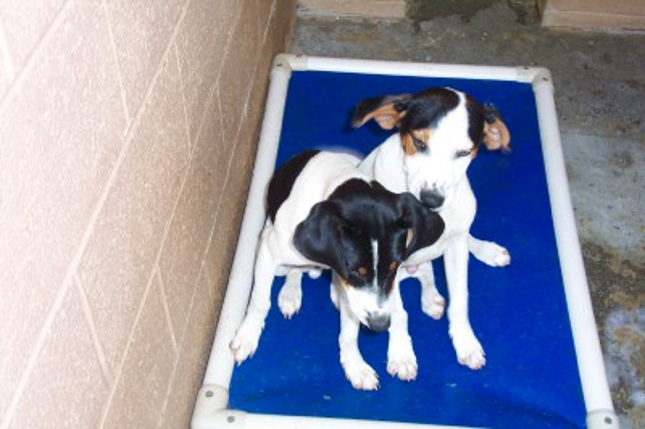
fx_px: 841
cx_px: 322
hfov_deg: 41.9
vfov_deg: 28.6
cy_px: 214
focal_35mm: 47
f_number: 3.1
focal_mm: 9.8
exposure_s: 1/30
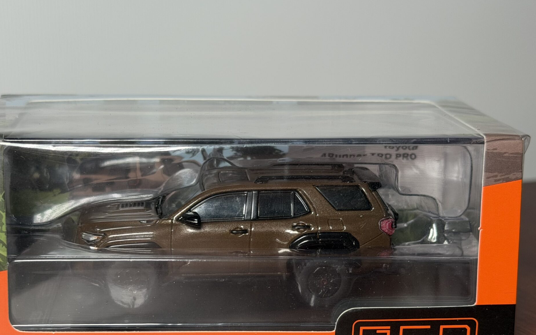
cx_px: 223
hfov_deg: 29.3
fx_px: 1023
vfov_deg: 18.5
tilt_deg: -15.9
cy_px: 248
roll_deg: -0.3
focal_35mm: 70
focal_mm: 6.76
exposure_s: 1/121
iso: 80
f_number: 1.78
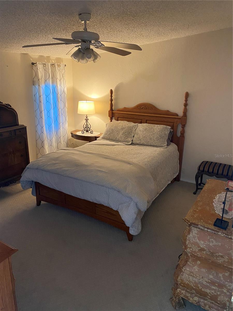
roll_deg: +0.0
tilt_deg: -16.6
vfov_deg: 67.3
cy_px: 156
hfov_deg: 53.1
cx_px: 116
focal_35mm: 26
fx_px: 233
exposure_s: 1/40
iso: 500
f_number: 1.8
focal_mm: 4.25
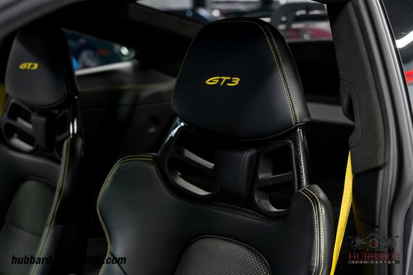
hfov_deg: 39.6
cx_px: 206
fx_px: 574
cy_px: 138
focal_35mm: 50
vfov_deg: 27.0
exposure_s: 1/60
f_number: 4
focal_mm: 50
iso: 3200
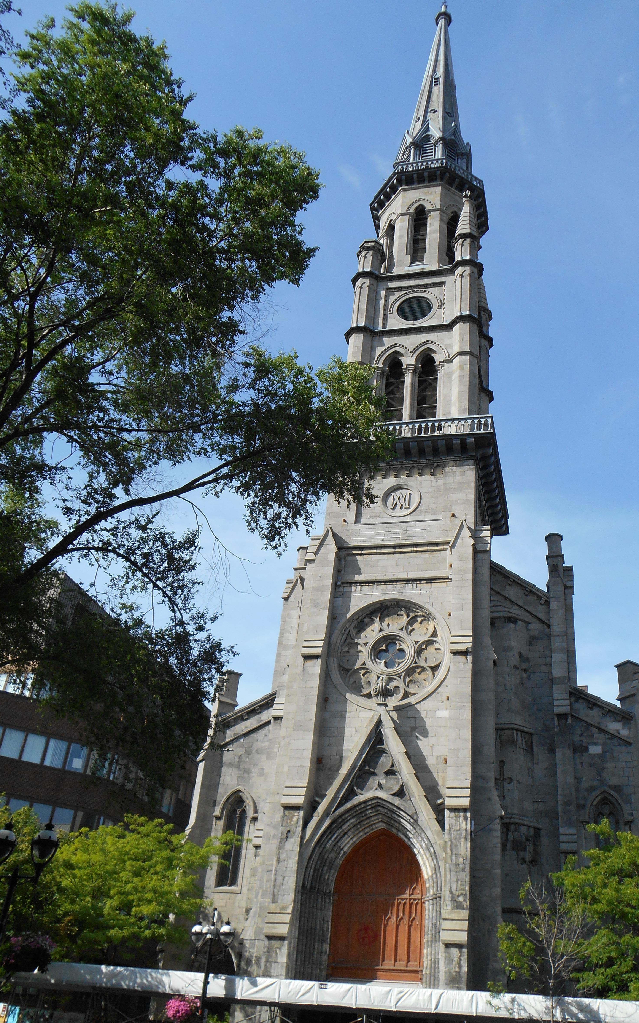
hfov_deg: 41.6
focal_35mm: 30
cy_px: 525
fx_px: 836
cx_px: 391
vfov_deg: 62.9
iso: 80
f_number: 3.4
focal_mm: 4.7
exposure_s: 1/800
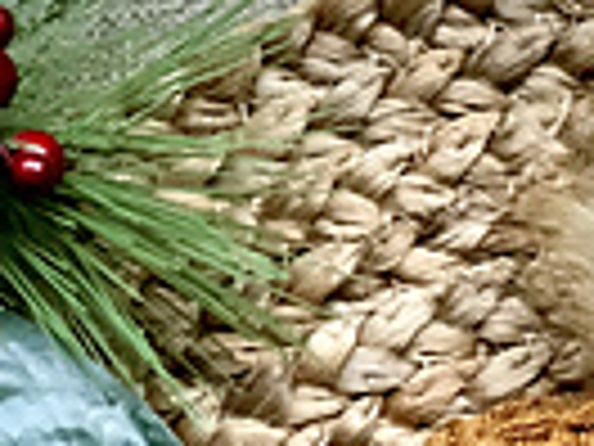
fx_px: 4341
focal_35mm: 253
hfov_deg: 7.7
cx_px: 765
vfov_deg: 5.7
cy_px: 1023
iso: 160
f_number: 2.4
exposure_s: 1/24
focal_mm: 6
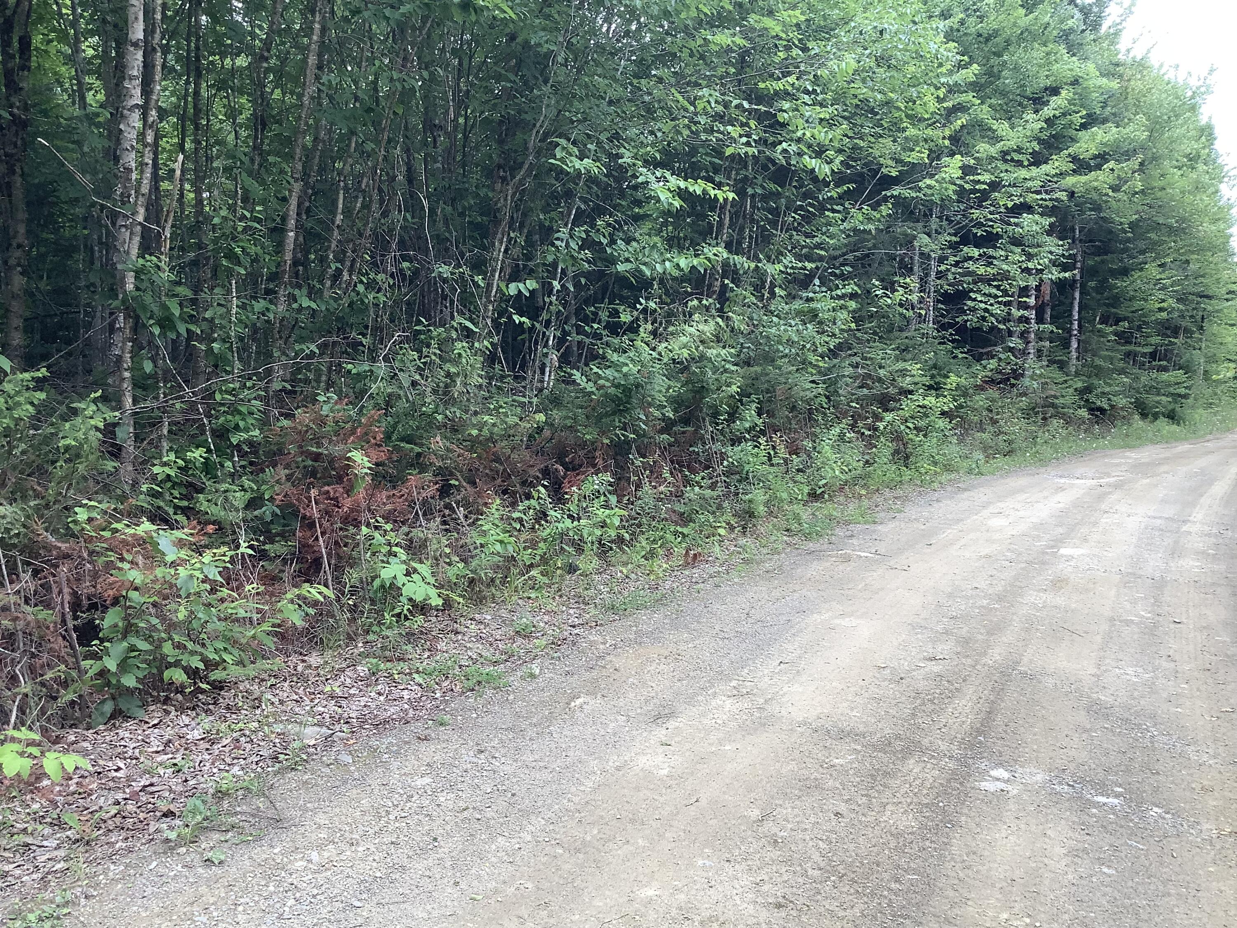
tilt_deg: -2.0
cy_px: 464
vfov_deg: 45.4
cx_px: 618
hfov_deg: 58.4
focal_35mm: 31
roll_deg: +2.6
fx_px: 1108
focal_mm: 3.3
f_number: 2.4
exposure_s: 1/120
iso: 40
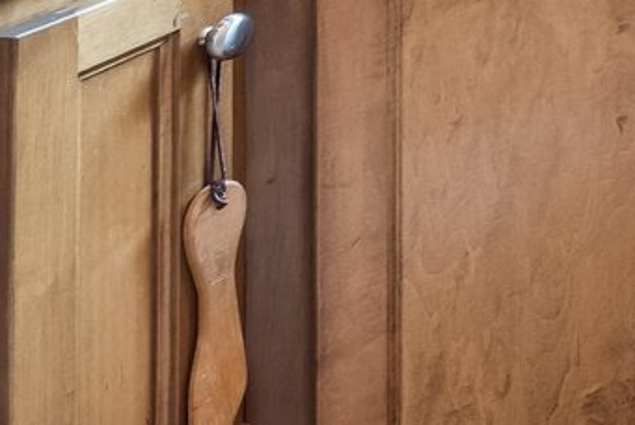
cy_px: -694
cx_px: 1899
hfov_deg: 11.5
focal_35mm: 96
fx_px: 1695
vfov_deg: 11.2
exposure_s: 1/13
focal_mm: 16
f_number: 8
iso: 200
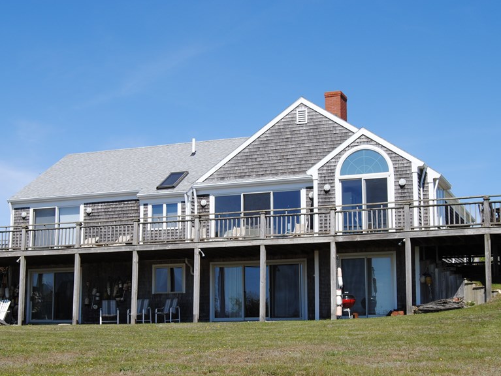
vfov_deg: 27.5
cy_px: 220
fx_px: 767
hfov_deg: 36.2
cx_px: 260
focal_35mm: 53
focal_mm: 26
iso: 100
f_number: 9
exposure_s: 1/320
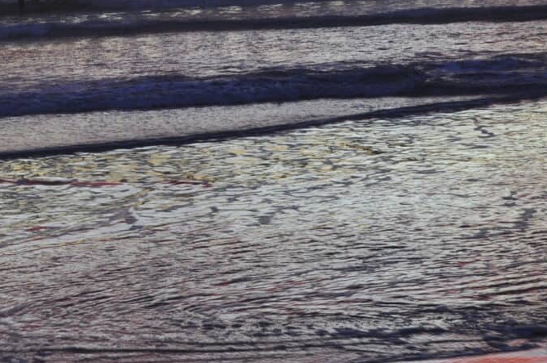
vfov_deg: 9.4
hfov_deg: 13.8
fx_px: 2200
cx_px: -115
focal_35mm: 145
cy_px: -15
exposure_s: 1/20
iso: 200
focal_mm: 32
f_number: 8
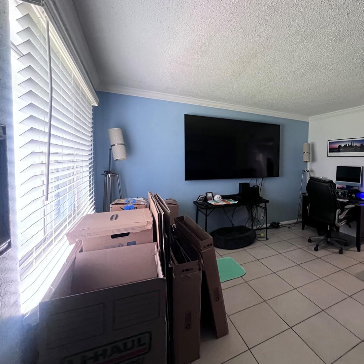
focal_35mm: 17
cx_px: 261
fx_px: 202
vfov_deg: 83.9
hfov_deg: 79.2
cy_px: 170
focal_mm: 1.57
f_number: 1.8
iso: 1000
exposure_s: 1/52
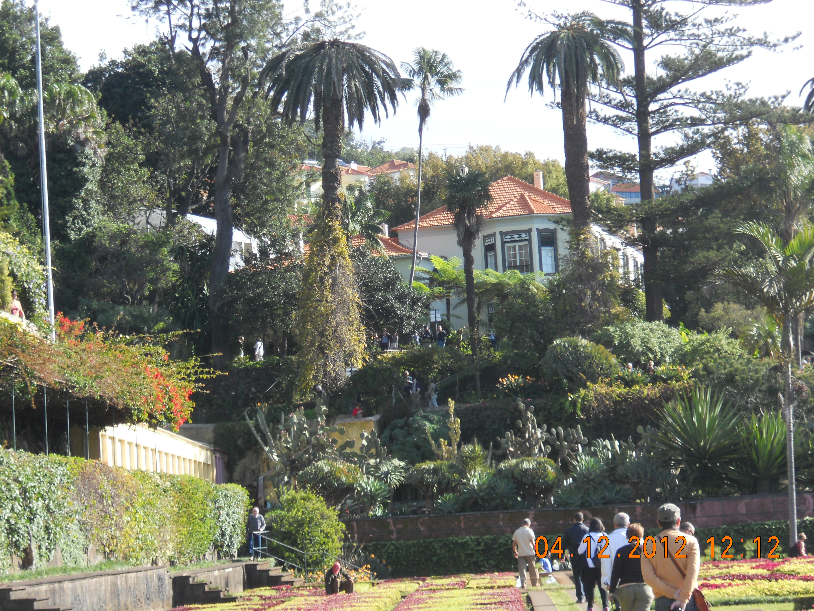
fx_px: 2163
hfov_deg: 21.3
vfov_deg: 16.1
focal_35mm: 92
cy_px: 306
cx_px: 407
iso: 80
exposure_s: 1/160
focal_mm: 16.5
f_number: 5.4
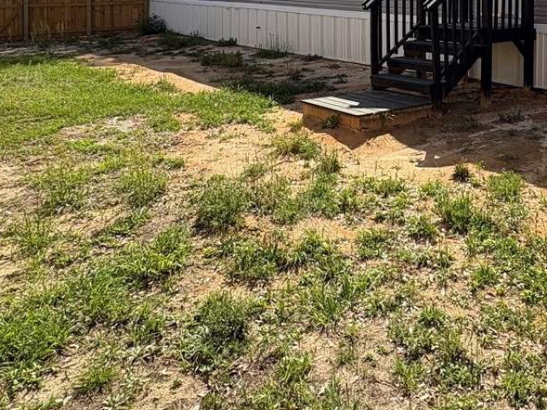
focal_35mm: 38
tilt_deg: +0.2
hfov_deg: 46.4
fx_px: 601
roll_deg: -0.5
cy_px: 3
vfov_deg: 34.4
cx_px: 436
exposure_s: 1/1672
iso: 64
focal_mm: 2.22
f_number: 2.2
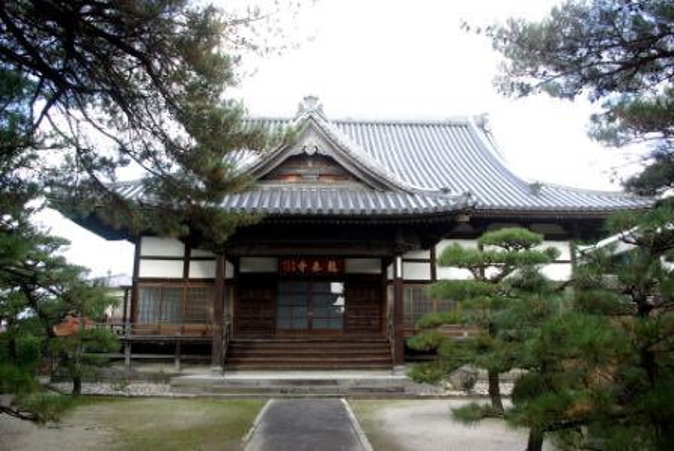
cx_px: 337
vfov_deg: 48.1
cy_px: 226
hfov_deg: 67.3
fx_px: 506
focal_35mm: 27
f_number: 5.6
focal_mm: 18
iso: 100
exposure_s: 1/60
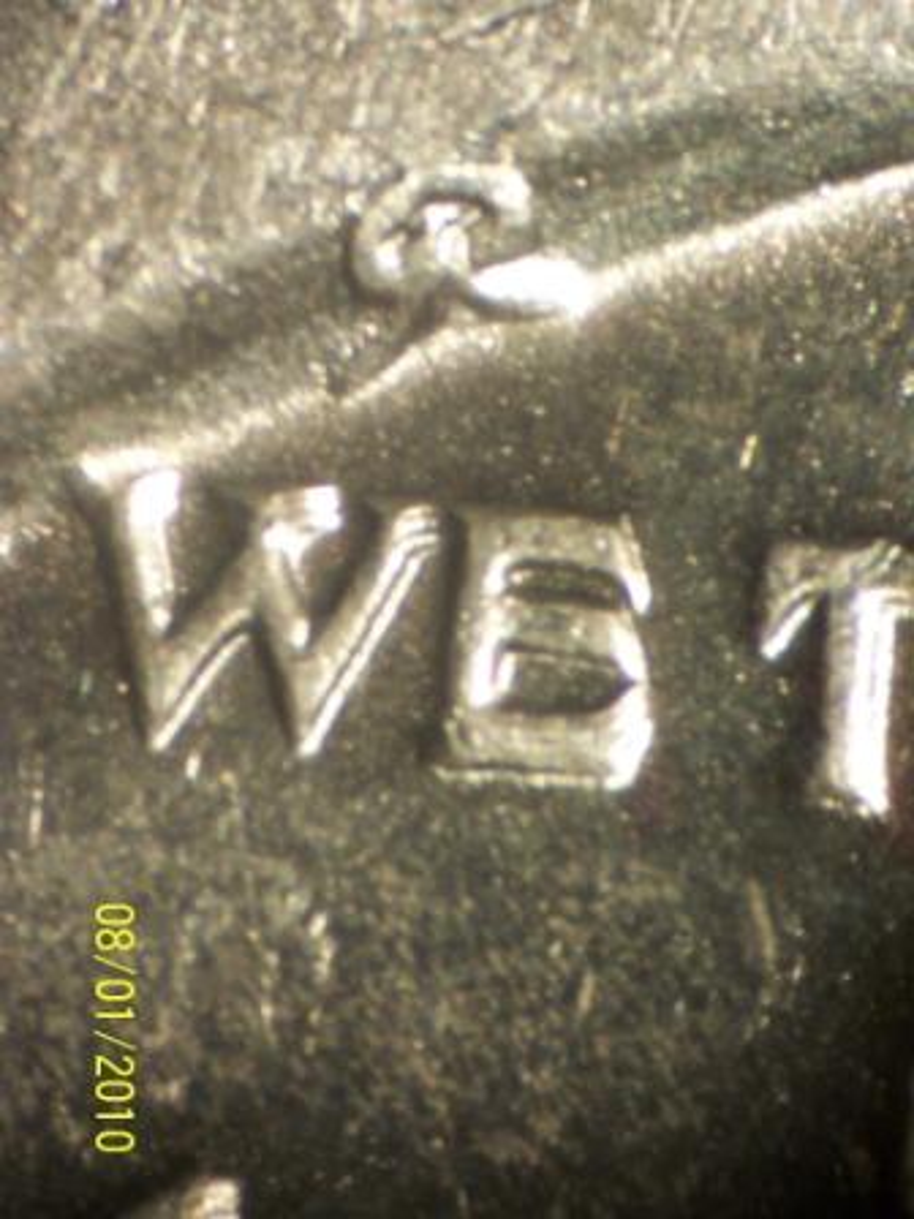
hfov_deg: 10.3
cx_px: 457
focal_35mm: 144
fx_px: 5070
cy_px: 610
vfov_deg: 13.7
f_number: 4.9
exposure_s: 1/45
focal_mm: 22.4
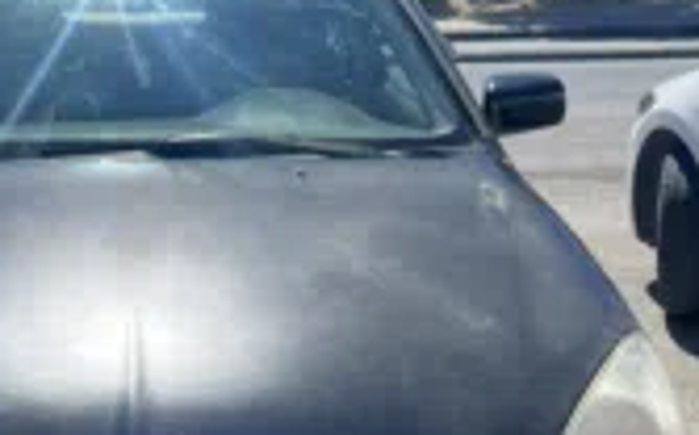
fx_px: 1256
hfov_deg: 30.7
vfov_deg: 19.5
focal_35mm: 66
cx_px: 193
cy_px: 105
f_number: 1.5
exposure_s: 1/3077
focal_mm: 5.7
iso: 50
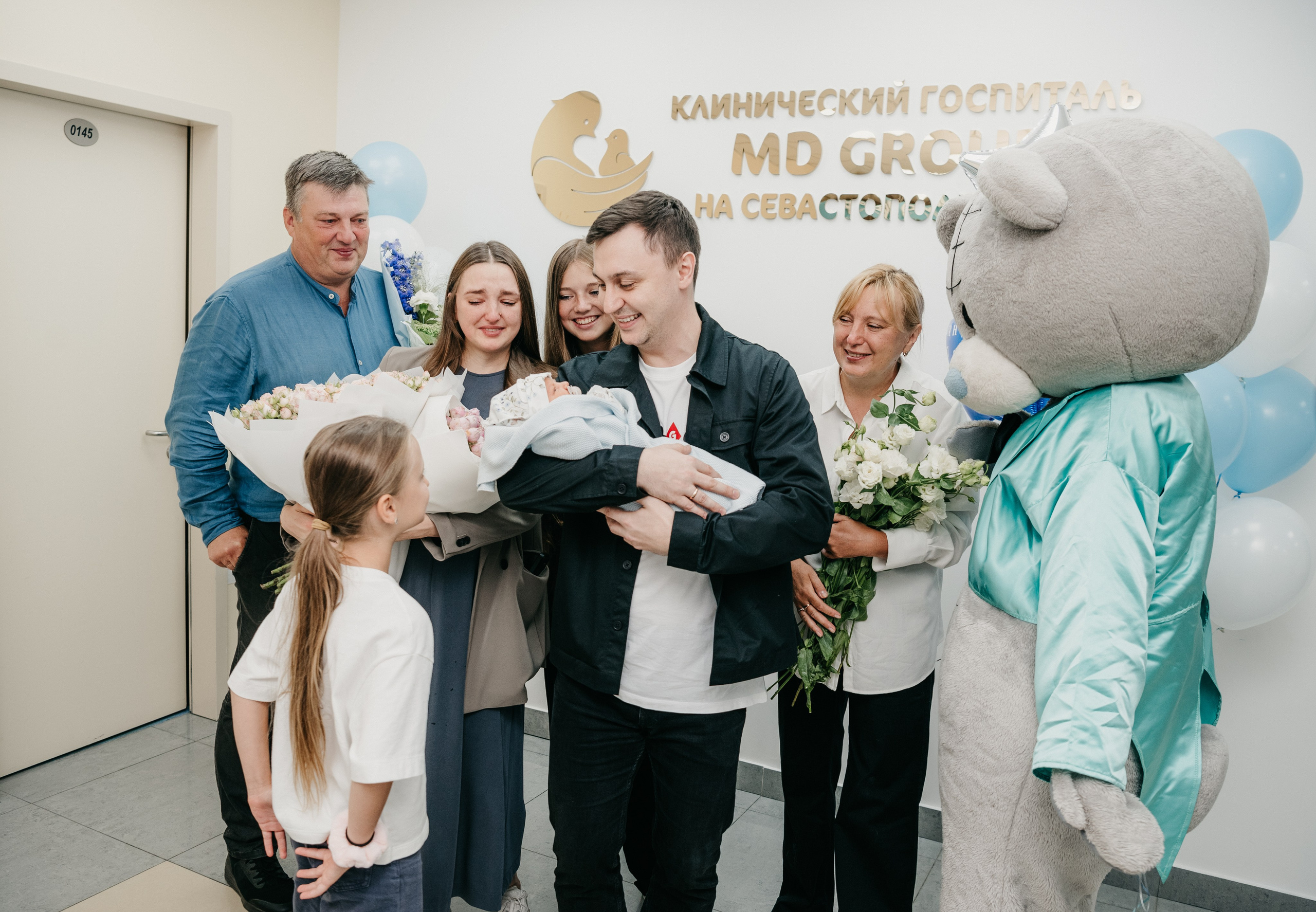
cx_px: 652
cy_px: 471
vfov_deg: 45.5
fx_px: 1087
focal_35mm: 29
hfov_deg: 62.4
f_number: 4
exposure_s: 1/200
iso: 320
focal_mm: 26
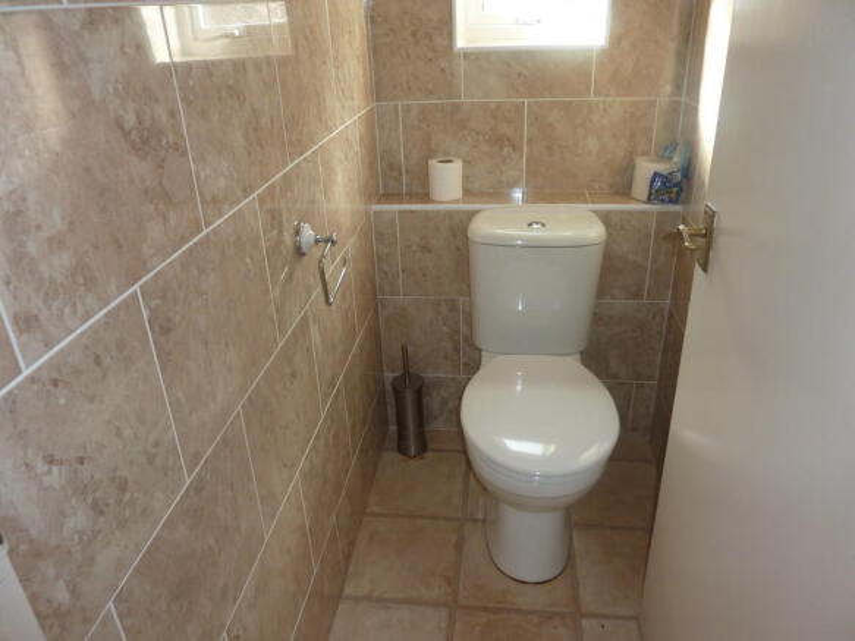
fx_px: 617
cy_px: 320
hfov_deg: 69.4
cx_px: 428
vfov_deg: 54.9
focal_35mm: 25
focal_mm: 4.1
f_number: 3.3
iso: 100
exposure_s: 1/30
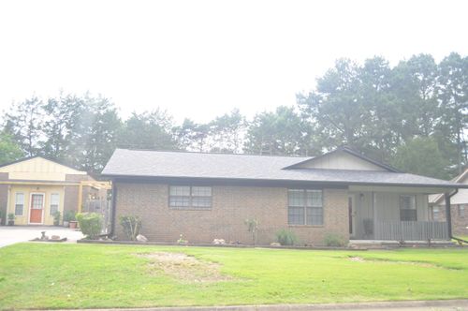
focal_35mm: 36
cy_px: 156
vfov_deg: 36.8
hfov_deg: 53.2
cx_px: 234
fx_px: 467
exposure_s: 1/200
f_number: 11
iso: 200
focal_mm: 24
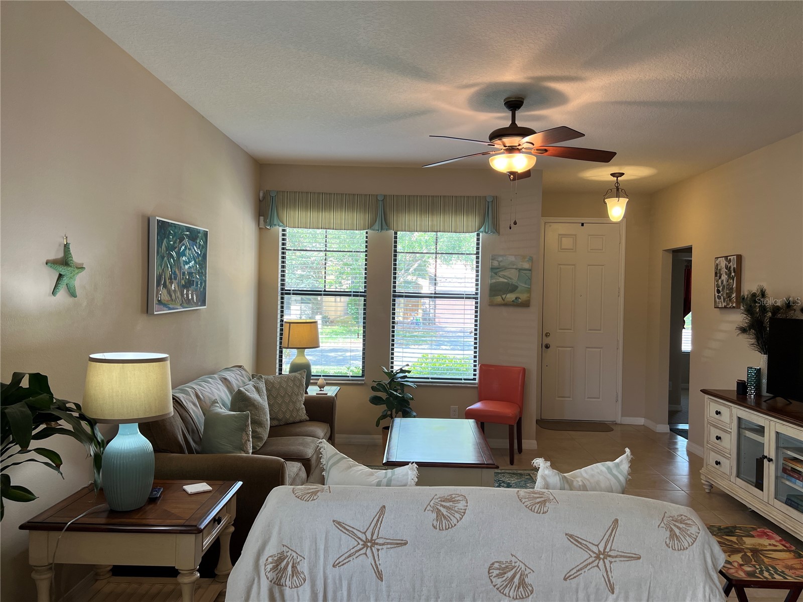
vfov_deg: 53.1
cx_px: 402
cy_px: 301
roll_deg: -0.7
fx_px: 603
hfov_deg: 67.3
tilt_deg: +0.1
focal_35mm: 26
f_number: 1.5
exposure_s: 1/120
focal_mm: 5.7
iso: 80
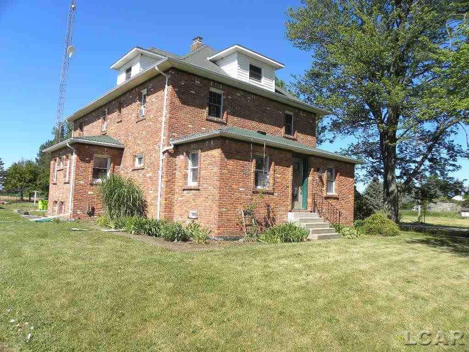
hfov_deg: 67.3
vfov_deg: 53.1
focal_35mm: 26
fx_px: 352
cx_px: 234
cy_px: 176
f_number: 5.6
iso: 64
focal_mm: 4.6
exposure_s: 1/235
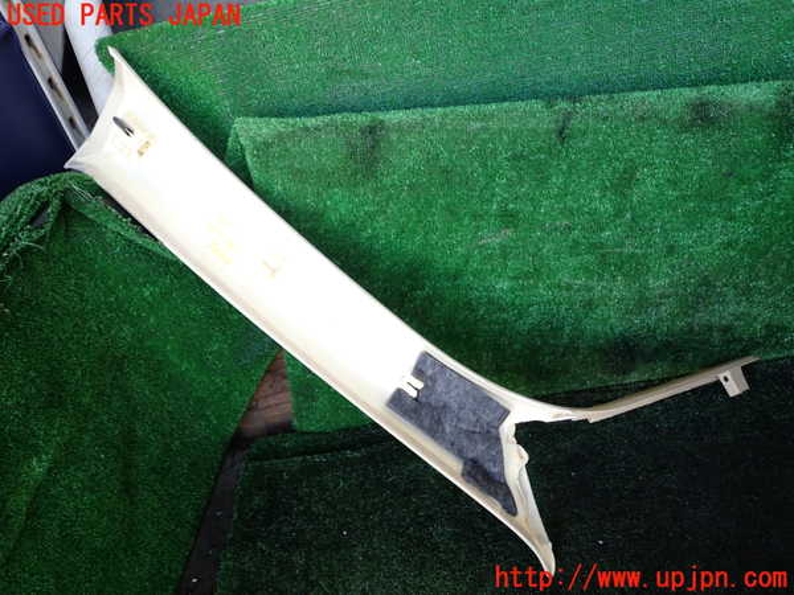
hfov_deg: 60.0
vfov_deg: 46.8
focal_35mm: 30
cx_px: 397
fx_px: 688
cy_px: 298
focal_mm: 5.4
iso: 160
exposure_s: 1/60
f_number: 2.3
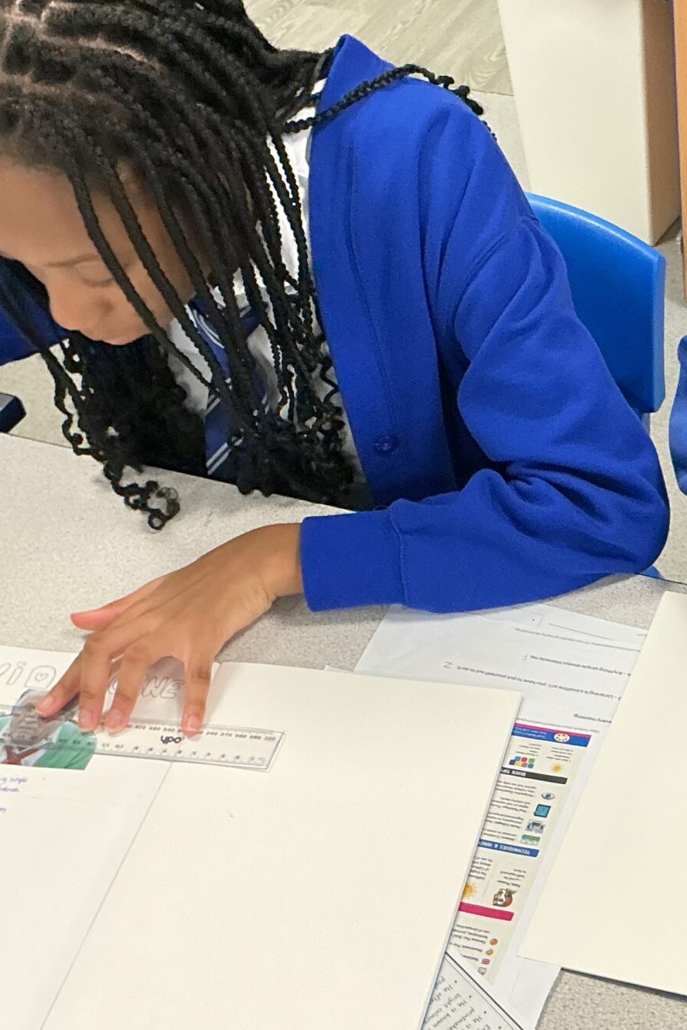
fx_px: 1659
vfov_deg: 34.5
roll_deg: +4.8
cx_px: 628
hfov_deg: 22.8
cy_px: 521
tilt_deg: -42.3
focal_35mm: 58
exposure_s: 1/60
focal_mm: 3
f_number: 1.8
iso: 100
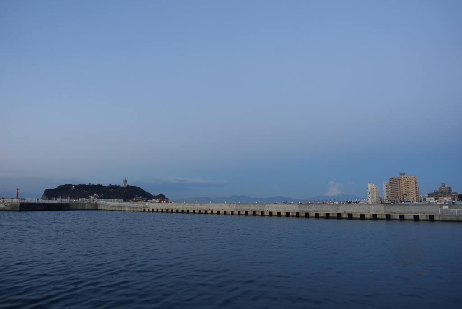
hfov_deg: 73.7
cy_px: 154
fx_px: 308
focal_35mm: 24
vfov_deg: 53.2
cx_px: 231
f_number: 1.8
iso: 125
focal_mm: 8.8
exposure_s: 1/30
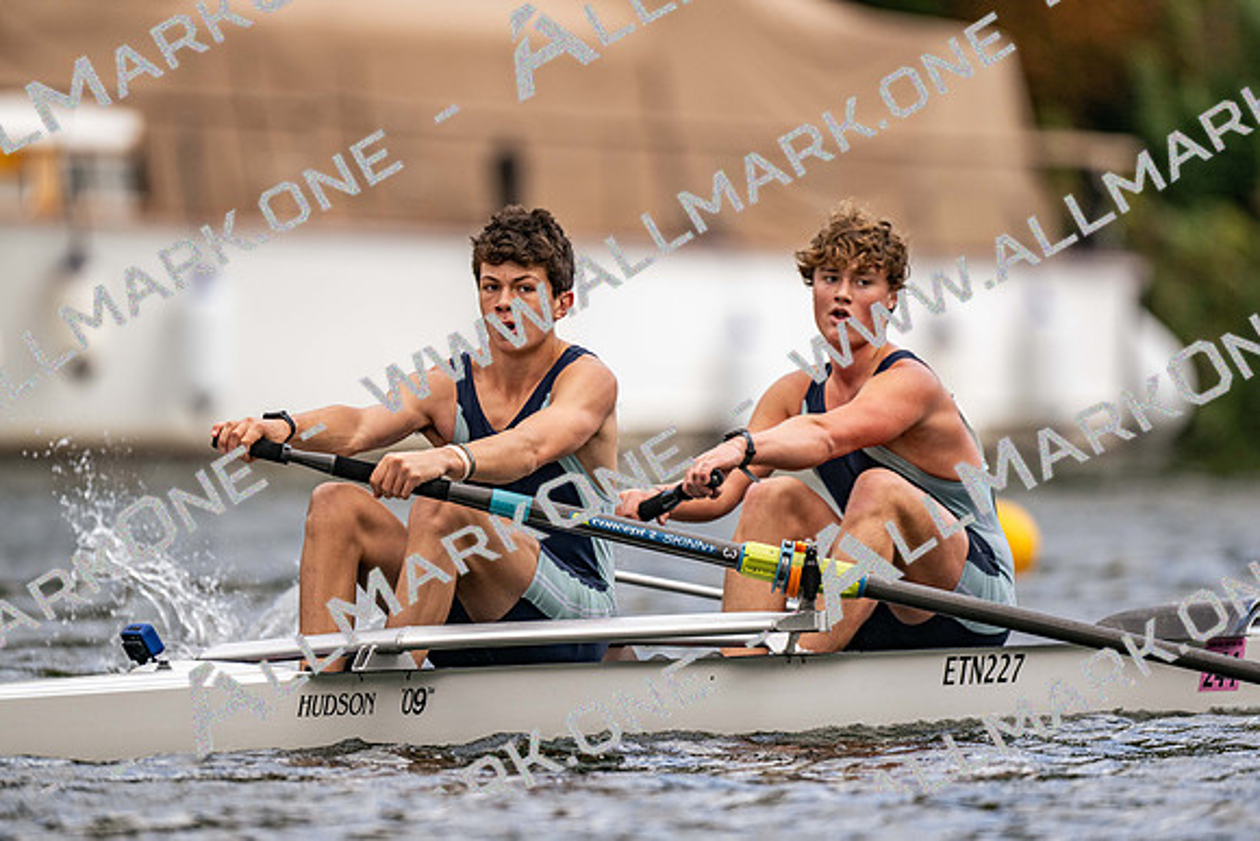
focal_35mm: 600
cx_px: 630
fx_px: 21015
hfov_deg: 3.4
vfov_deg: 2.3
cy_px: 420
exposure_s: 1/2500
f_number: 4
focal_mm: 600
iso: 360
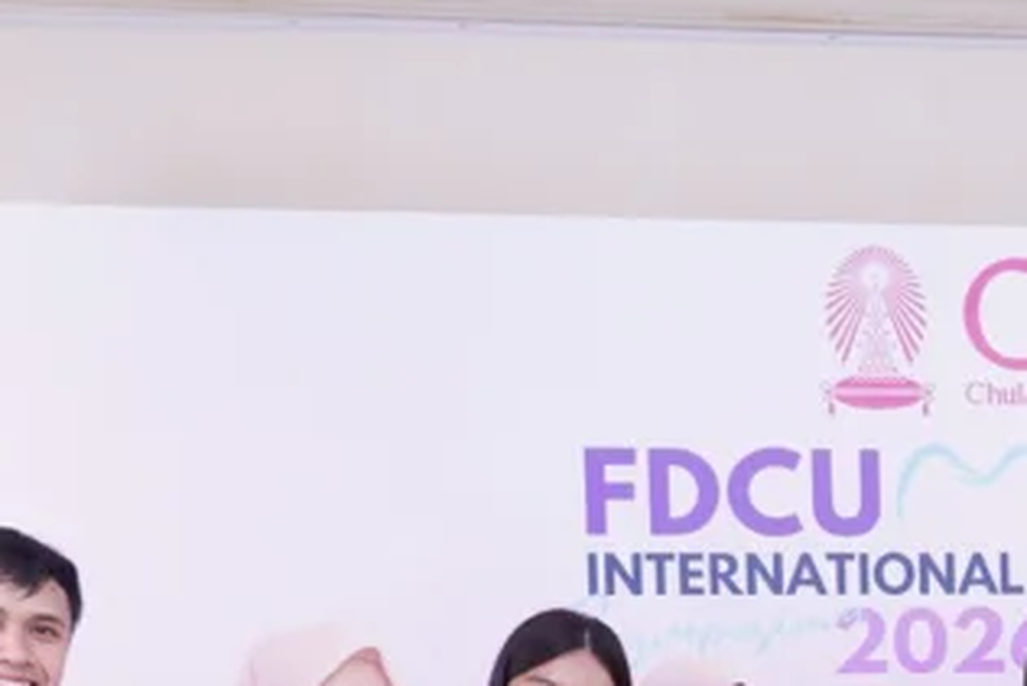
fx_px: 2683
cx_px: 1326
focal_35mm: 94
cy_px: 979
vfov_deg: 13.8
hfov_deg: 19.9
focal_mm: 29
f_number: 4
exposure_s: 1/60
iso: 1250
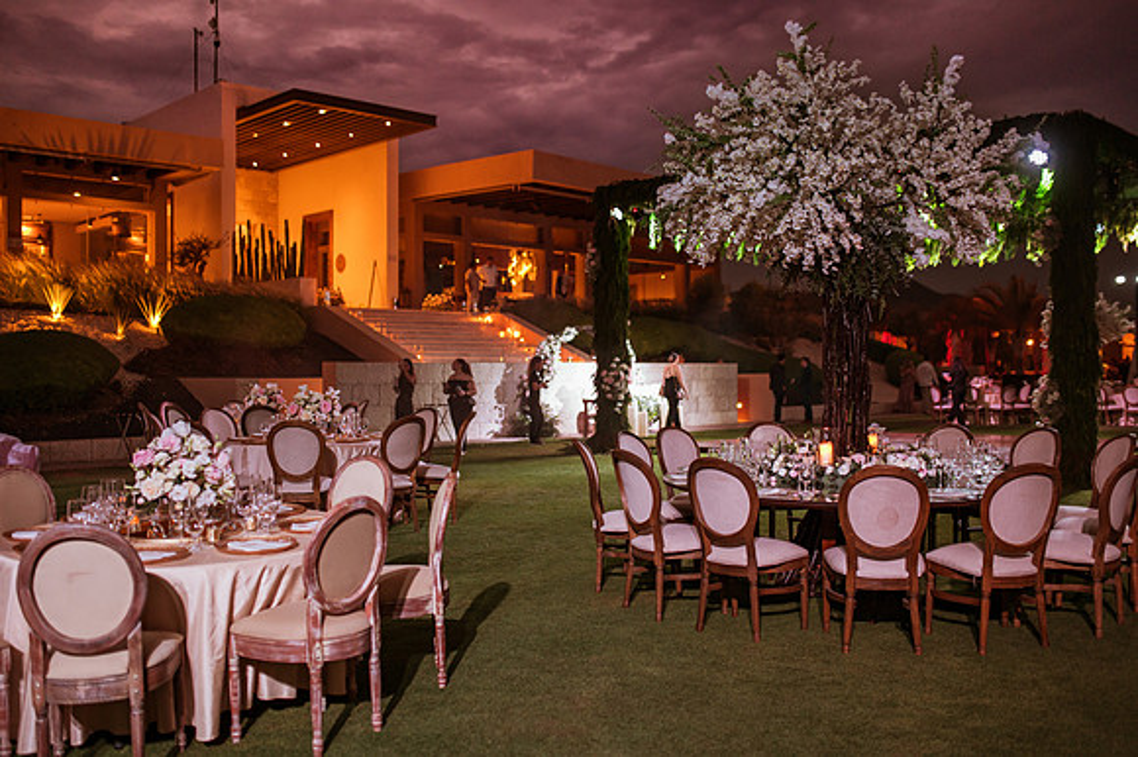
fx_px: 1106
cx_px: 569
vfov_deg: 37.8
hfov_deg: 54.5
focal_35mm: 35
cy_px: 378
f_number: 1.8
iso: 2000
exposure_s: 1/100
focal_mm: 35
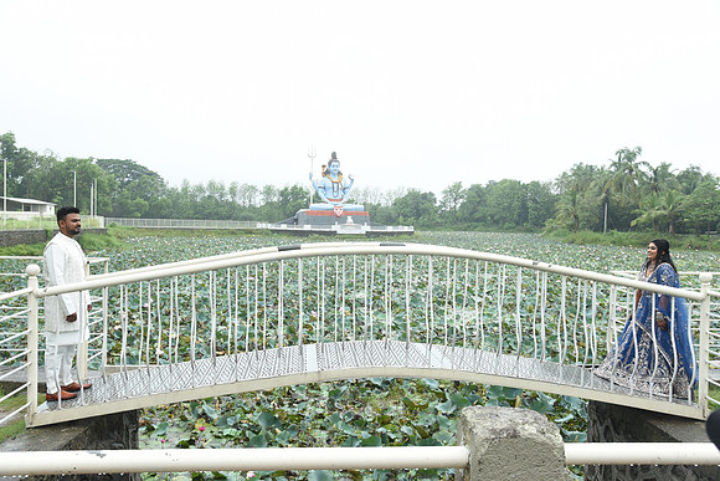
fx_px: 620
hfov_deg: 60.3
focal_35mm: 31
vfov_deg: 42.3
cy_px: 240
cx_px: 360
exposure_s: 1/160
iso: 1000
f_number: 7.1
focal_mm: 31
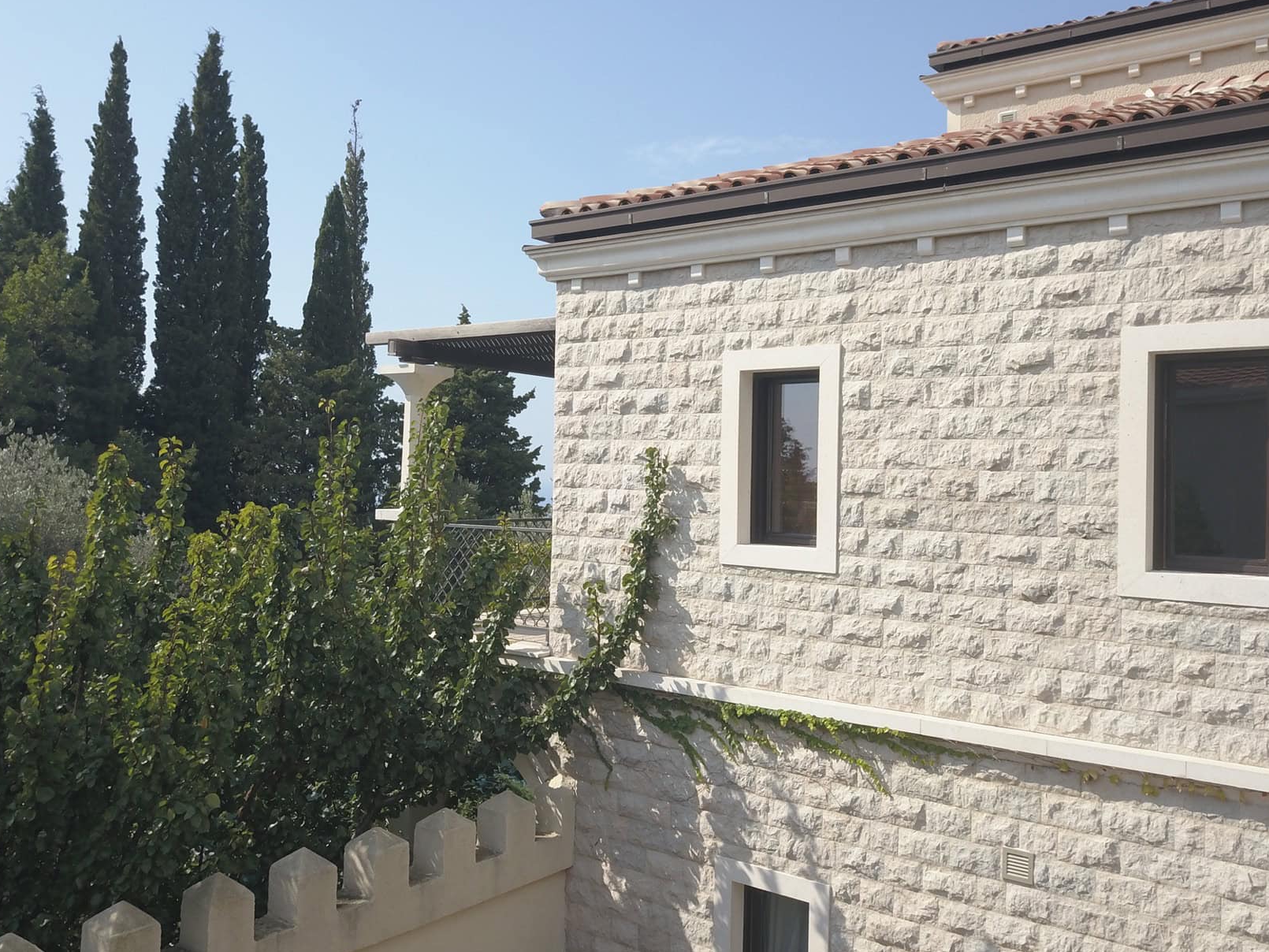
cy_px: 451
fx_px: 1137
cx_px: 596
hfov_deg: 58.3
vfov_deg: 45.4
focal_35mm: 31
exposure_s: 1/1206
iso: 100
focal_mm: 4.7
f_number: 2.2
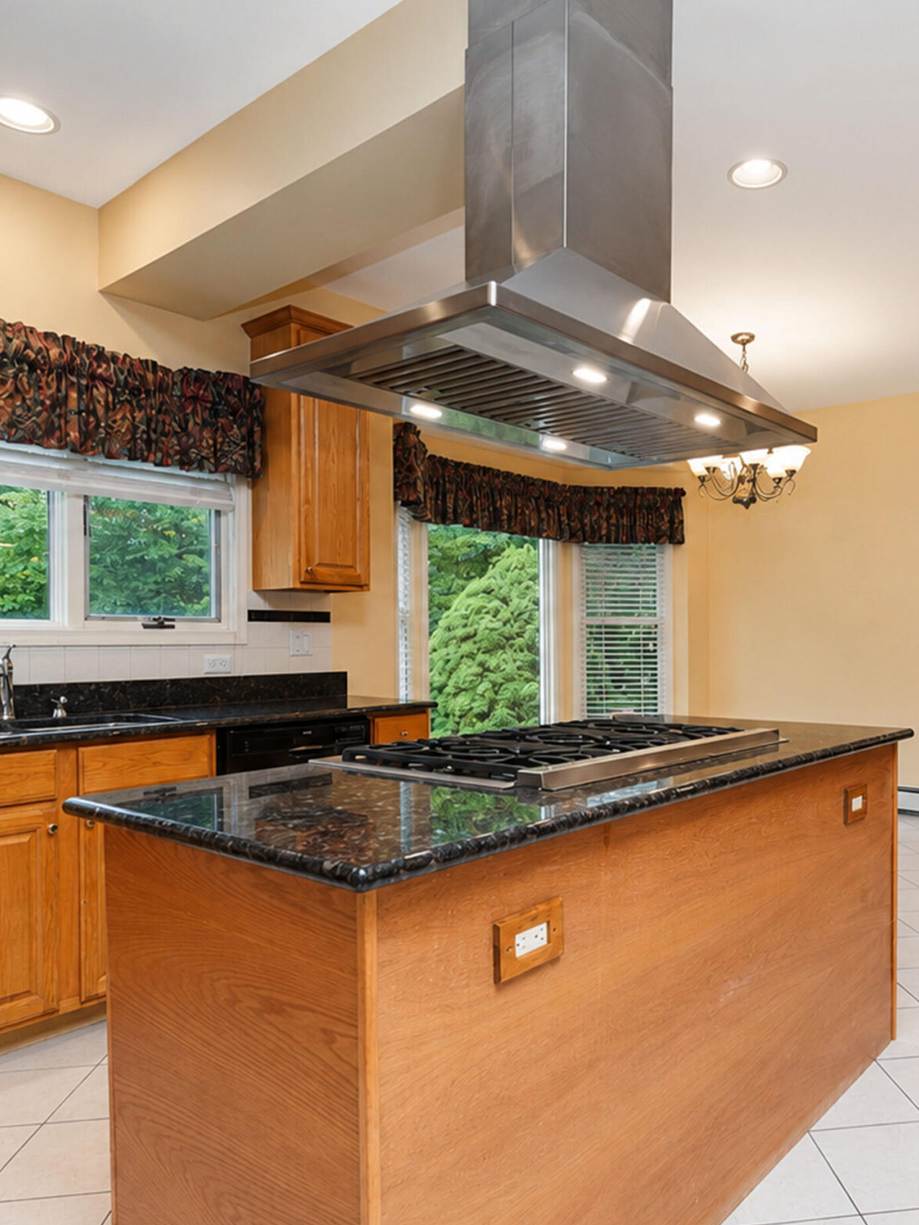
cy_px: 634
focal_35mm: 25
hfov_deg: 53.7
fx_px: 885
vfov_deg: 69.4
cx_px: 618
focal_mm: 16
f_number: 4
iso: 64
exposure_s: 1/30
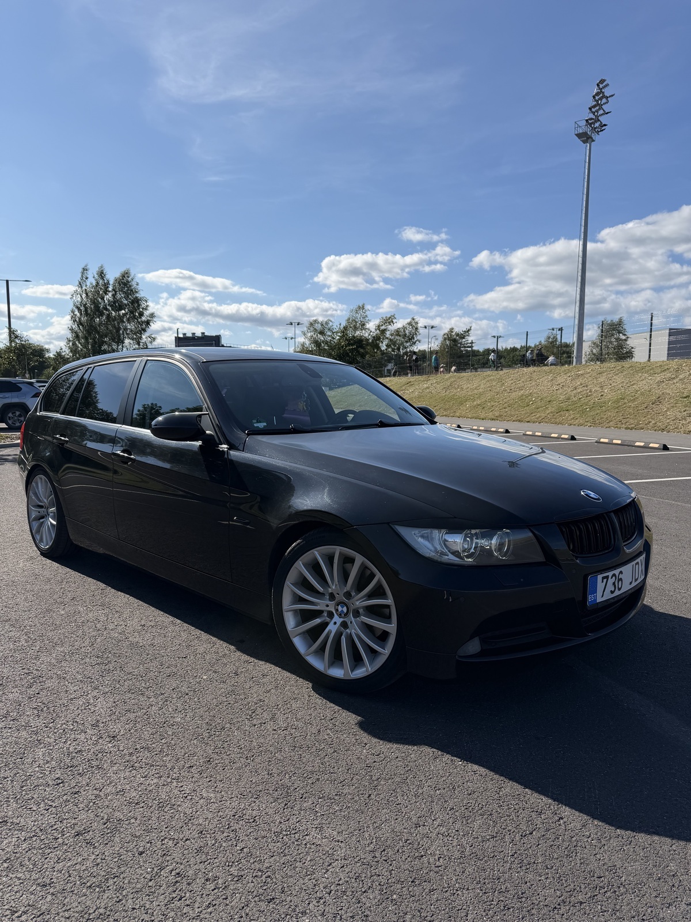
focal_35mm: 24
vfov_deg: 71.6
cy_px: 461
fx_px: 639
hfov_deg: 56.8
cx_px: 346
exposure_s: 1/6711
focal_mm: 6.76
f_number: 1.78
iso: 80
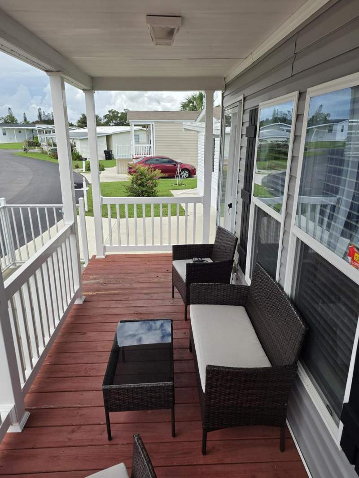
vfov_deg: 73.9
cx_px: 180
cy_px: 239
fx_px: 318
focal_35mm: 23
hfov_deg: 58.9
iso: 80
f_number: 1.7
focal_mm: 6.25
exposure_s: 1/2423
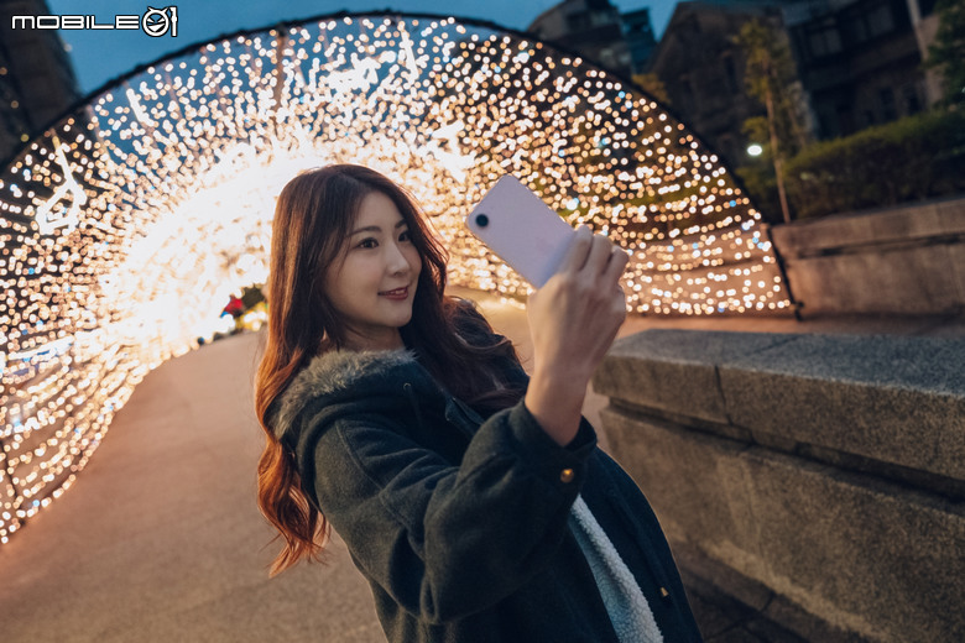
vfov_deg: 43.6
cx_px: 482
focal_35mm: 30
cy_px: 322
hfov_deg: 61.9
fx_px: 804
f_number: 2
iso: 6400
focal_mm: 20
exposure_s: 1/125
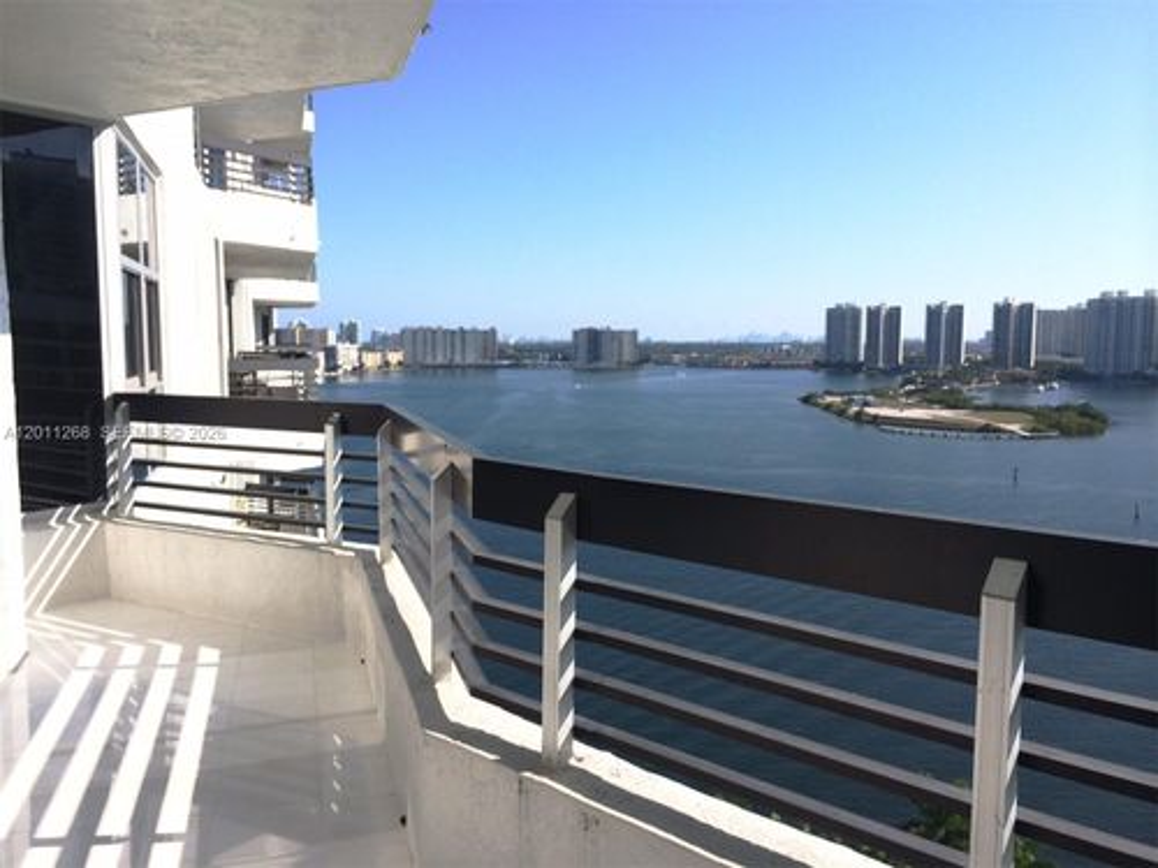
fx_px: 1004
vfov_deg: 46.8
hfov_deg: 60.0
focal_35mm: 30
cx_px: 579
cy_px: 434
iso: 32
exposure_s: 1/578
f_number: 2.2
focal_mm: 4.12
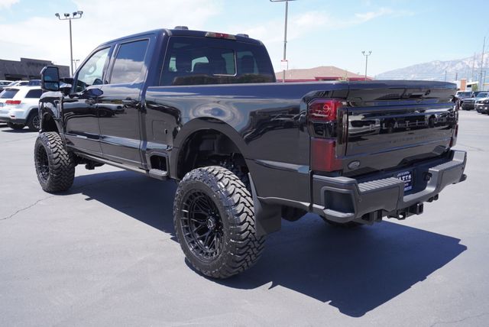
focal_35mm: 30
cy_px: 164
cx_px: 244
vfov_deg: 43.7
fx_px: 408
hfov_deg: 61.9
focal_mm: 20
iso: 100
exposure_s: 1/160
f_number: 6.3
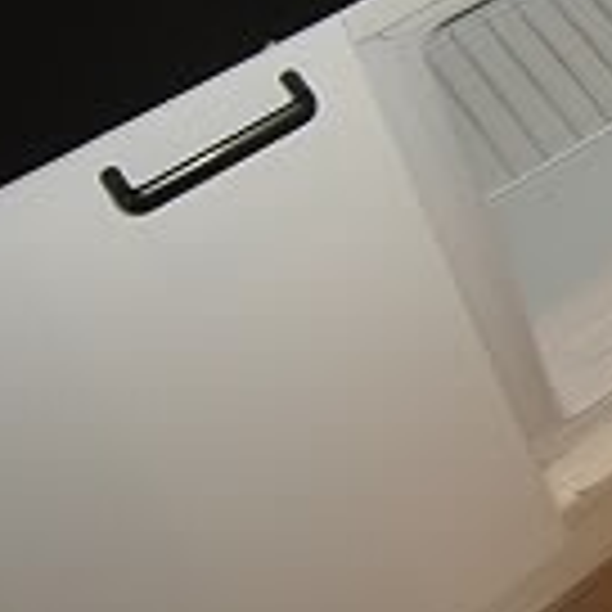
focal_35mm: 67
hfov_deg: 21.5
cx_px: 918
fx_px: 1340
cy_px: 142
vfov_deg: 25.4
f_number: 3.2
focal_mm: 4.3
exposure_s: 1/60
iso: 200
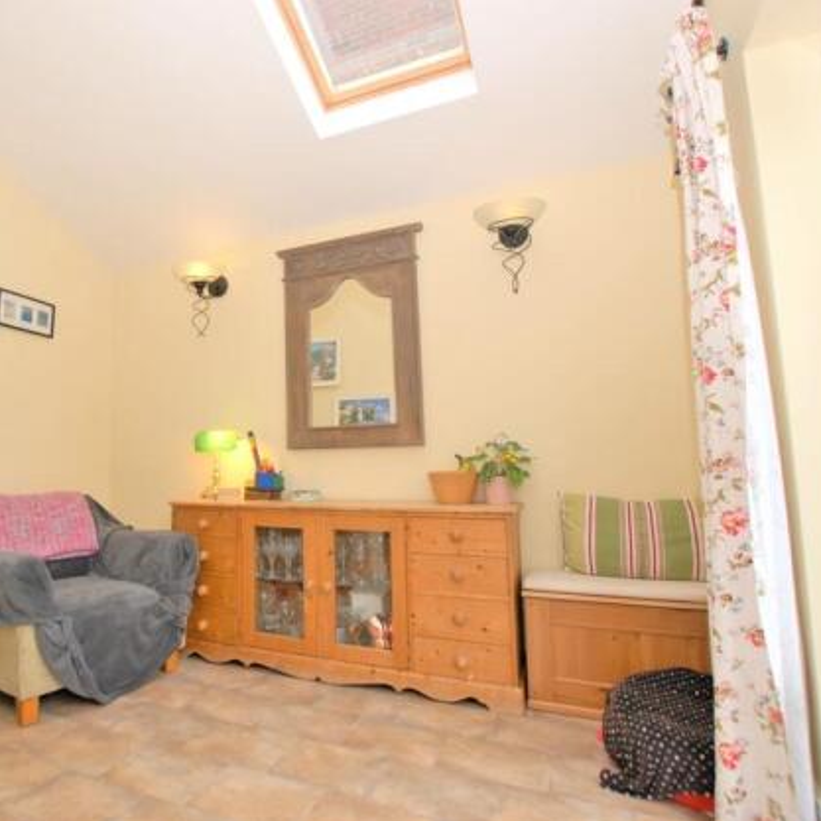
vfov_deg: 74.8
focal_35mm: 20
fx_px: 537
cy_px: 397
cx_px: 294
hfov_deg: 73.2
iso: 100
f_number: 4
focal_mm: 10
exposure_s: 1/25
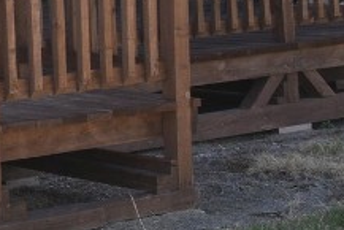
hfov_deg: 11.5
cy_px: -84
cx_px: -373
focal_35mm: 159
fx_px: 1520
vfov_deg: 8.5
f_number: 8
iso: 320
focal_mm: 20
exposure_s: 1/250
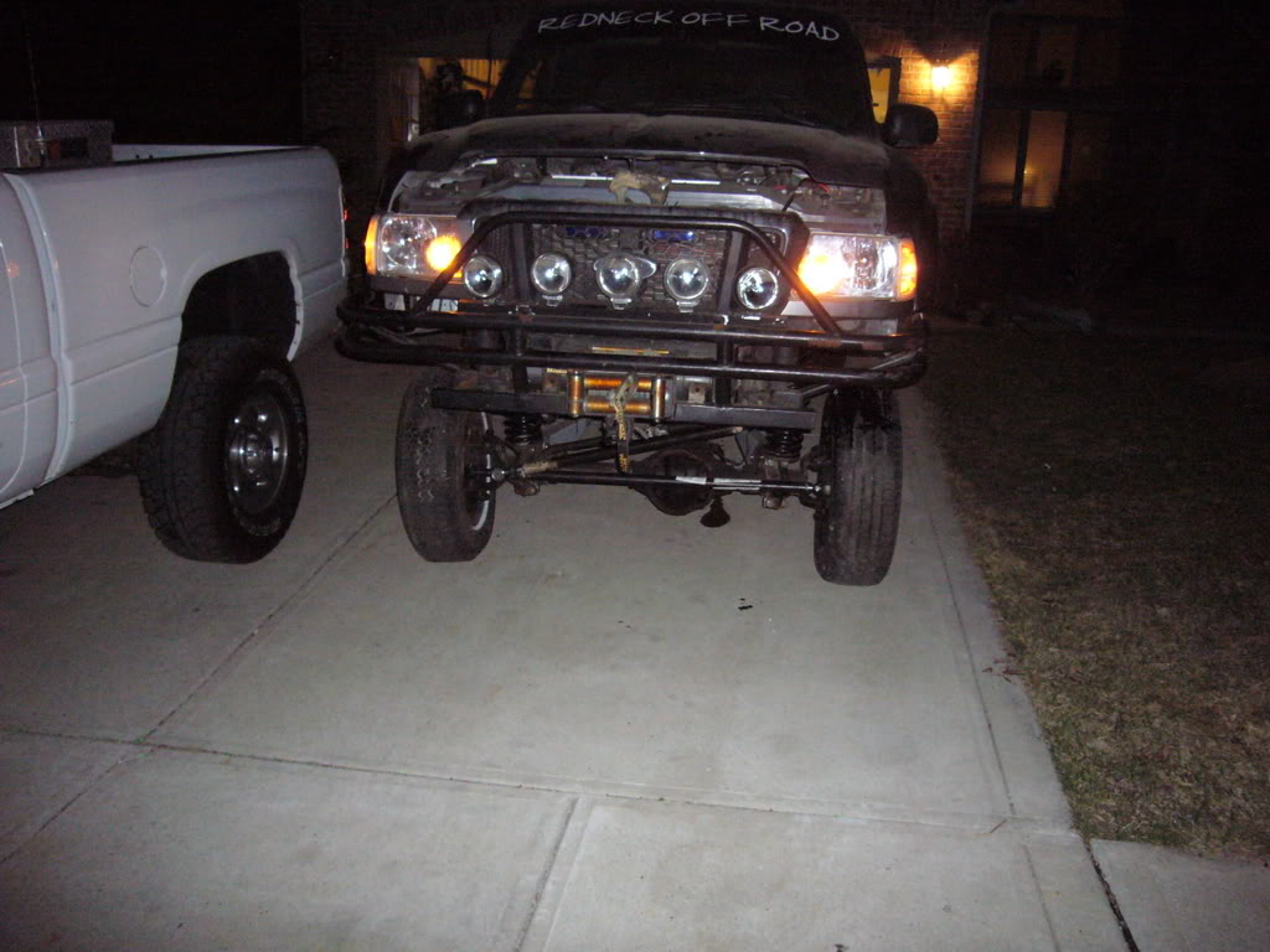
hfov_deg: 60.0
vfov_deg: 46.8
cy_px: 476
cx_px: 635
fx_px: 1101
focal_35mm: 30
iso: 400
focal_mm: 4.9
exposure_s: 1/30
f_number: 2.9
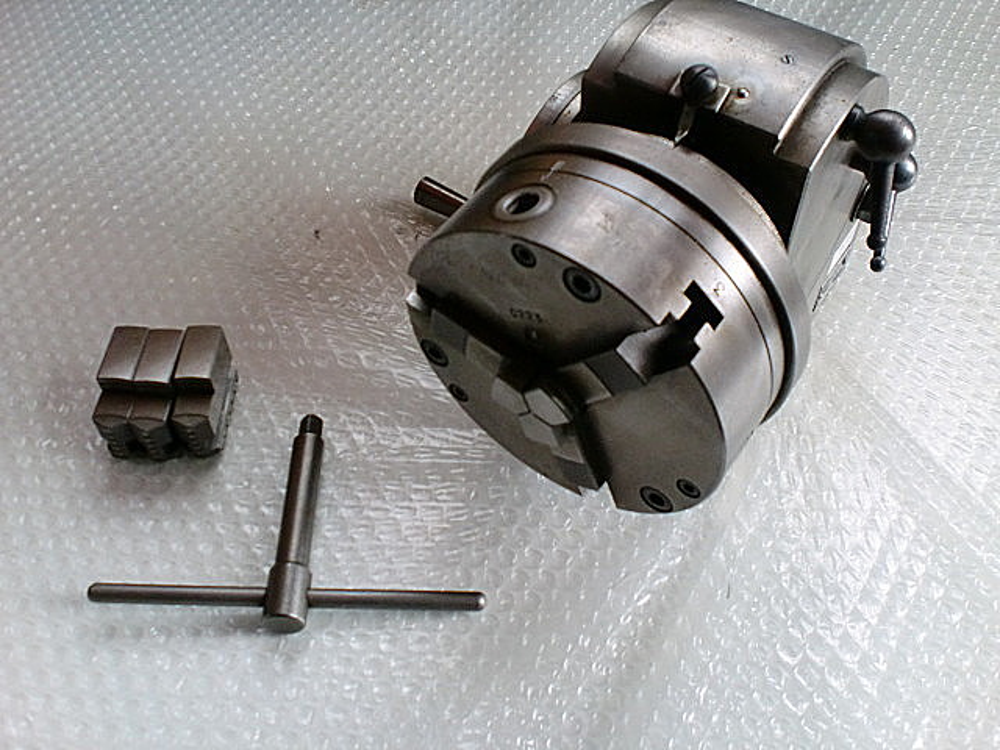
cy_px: 375
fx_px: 1011
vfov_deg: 40.7
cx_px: 500
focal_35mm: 35
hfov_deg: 52.6
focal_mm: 6.3
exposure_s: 1/60
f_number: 3.1
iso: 250
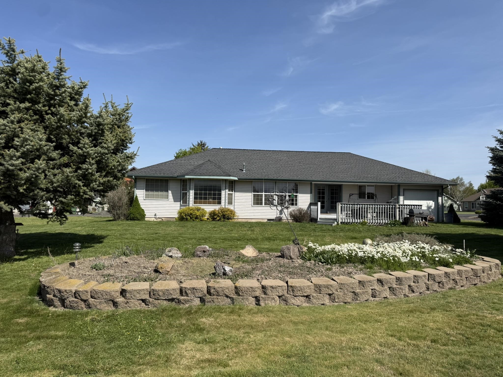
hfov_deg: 71.6
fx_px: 349
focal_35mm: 24
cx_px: 252
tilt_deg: +2.6
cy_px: 188
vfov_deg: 56.8
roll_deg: -1.1
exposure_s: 1/5319
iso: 80
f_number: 1.78
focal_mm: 6.76
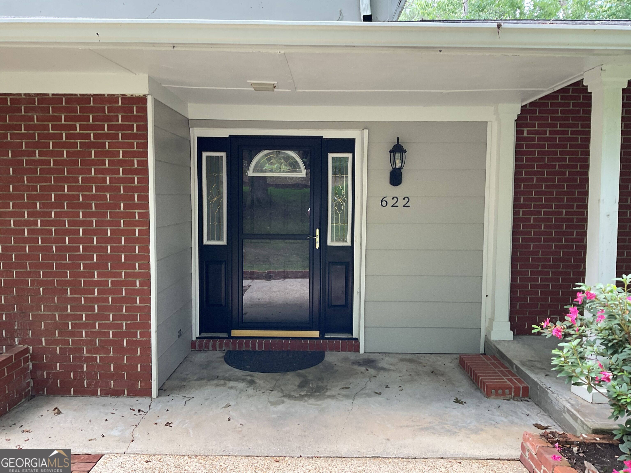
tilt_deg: -7.4
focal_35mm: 29
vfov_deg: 48.2
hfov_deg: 61.7
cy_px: 236
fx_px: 529
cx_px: 316
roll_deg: -0.5
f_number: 1.8
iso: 40
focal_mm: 3
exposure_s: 1/60
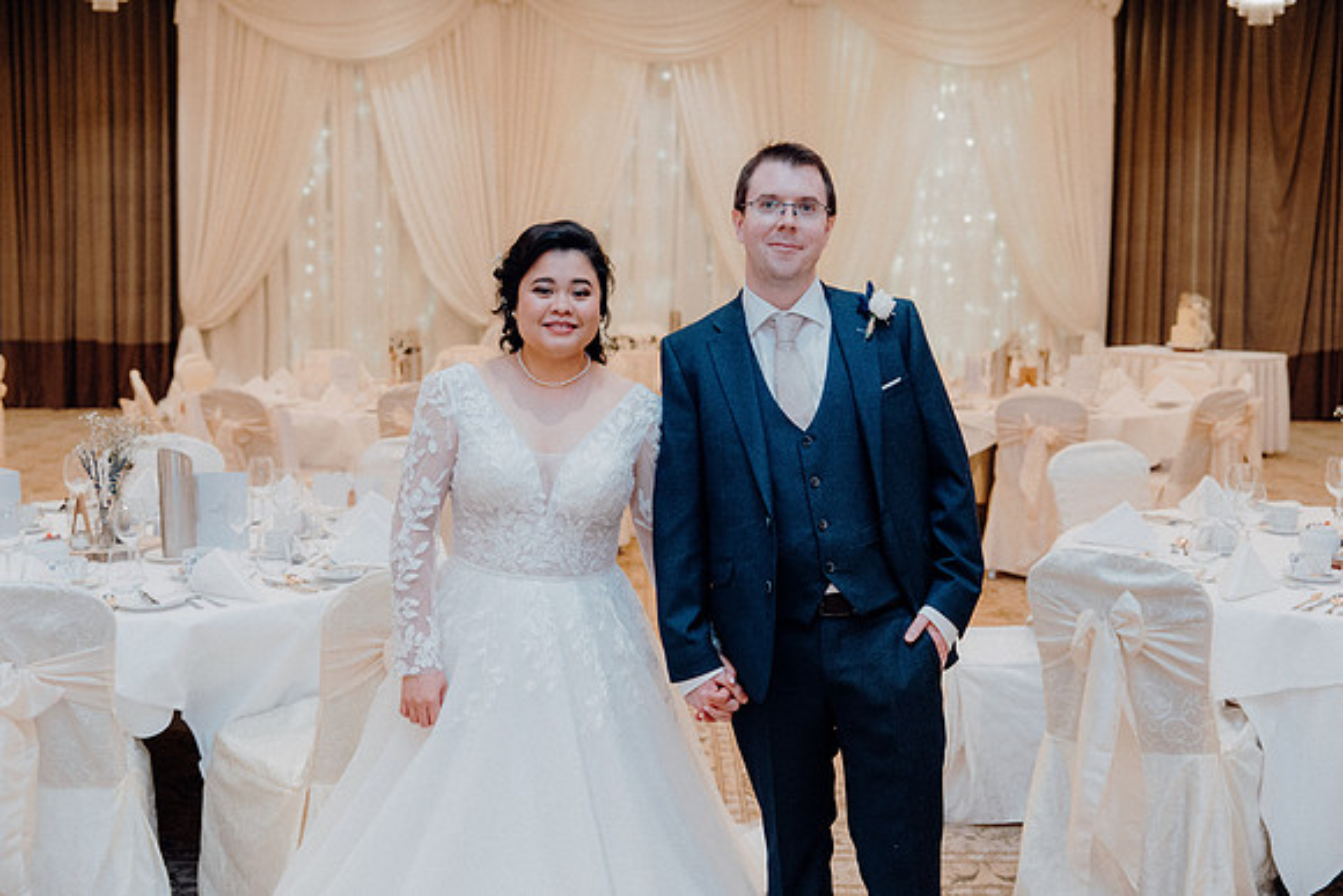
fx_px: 1642
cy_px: 448
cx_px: 672
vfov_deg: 30.5
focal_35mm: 44
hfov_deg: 44.5
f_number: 3.5
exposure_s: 1/160
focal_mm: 44
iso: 3200
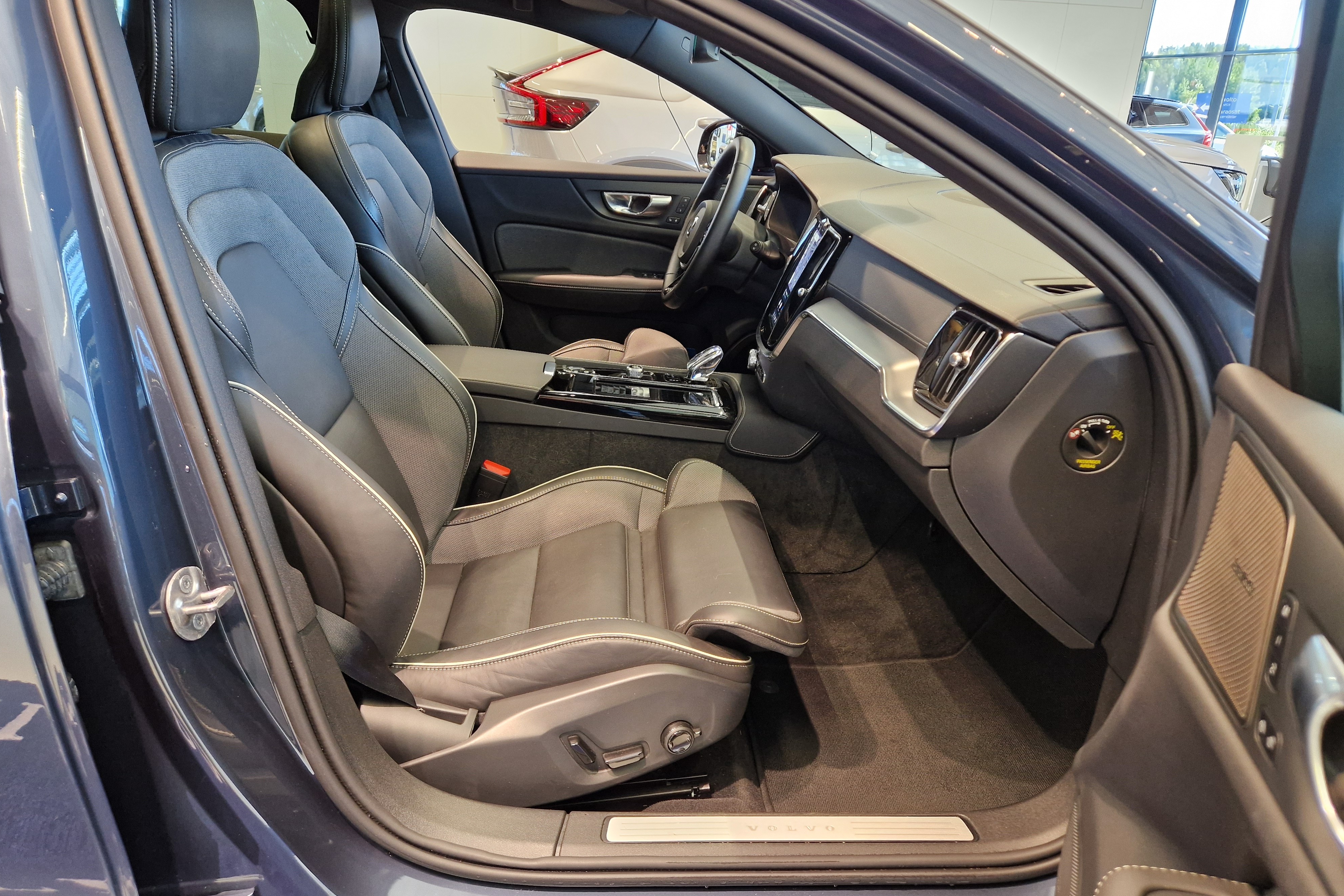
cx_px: 670
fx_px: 896
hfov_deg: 73.7
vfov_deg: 53.1
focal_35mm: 24
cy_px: 409
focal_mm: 5.4
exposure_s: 1/100
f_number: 1.8
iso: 250
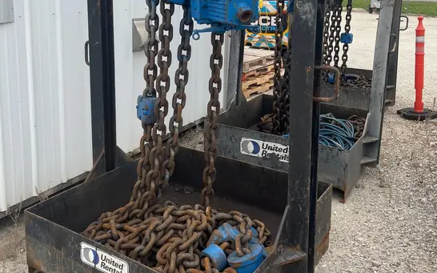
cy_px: 62
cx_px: 219
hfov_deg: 52.8
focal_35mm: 37
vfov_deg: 33.6
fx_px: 441
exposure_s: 1/845
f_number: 1.6
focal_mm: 5.1
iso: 50
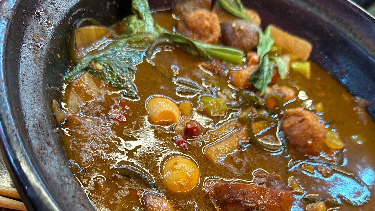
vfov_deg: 32.4
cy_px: 181
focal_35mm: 35
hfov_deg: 56.6
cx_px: 188
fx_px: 348
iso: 400
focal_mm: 6.86
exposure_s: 1/50
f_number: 1.78
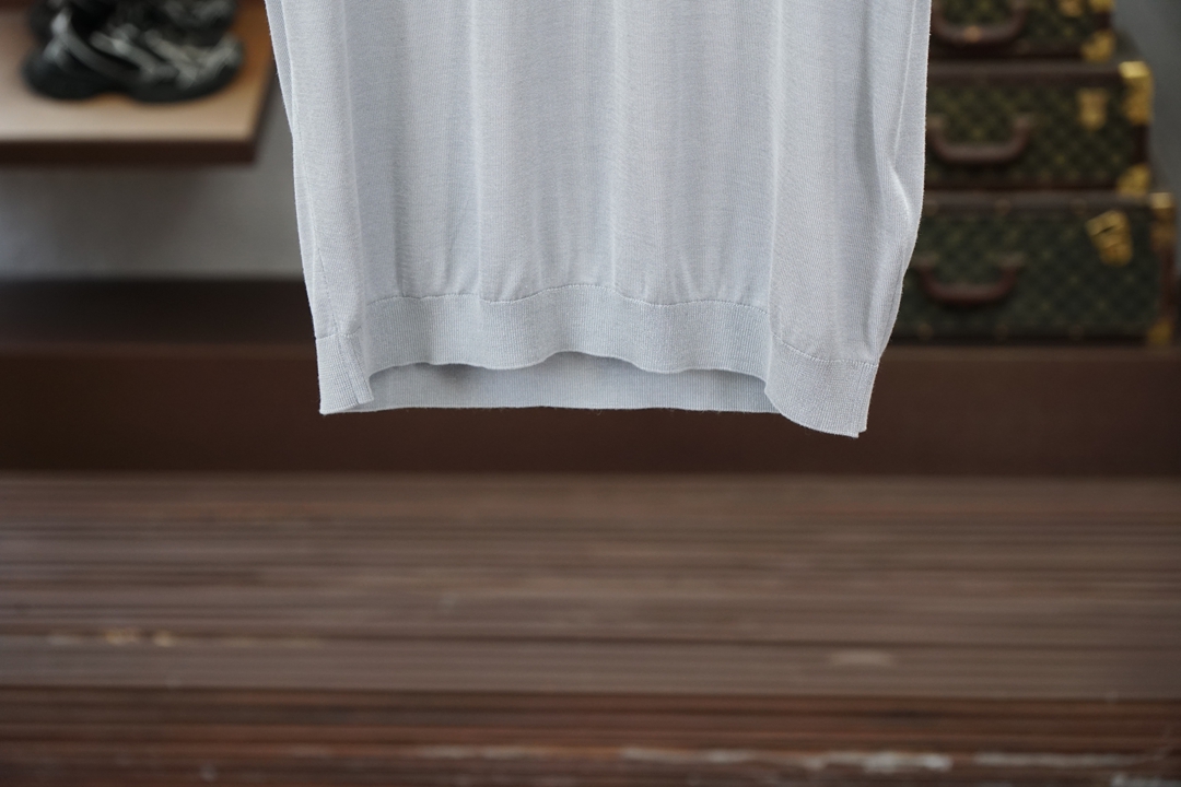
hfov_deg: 23.4
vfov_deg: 15.7
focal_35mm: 87
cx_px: 590
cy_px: 394
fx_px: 2854
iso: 640
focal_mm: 58
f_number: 3.5
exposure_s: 1/125
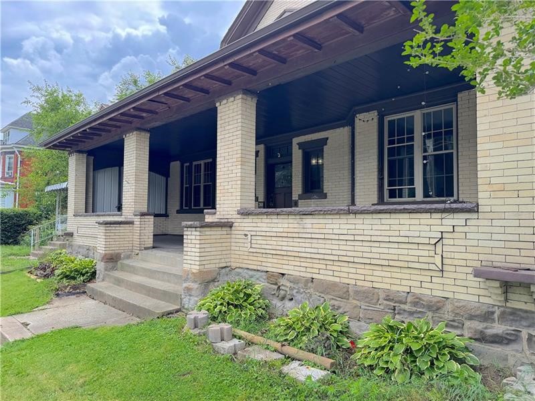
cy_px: 200
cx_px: 268
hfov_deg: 71.6
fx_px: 371
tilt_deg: +2.2
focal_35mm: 24
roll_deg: -0.9
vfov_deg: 56.8
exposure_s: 1/980
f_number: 1.78
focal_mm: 6.76
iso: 80
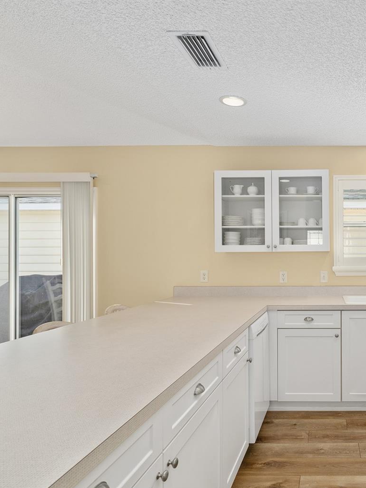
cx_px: 327
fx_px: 338
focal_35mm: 24
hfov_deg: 50.6
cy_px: 253
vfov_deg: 71.6
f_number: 8
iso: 320
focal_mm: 16
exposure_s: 1/50
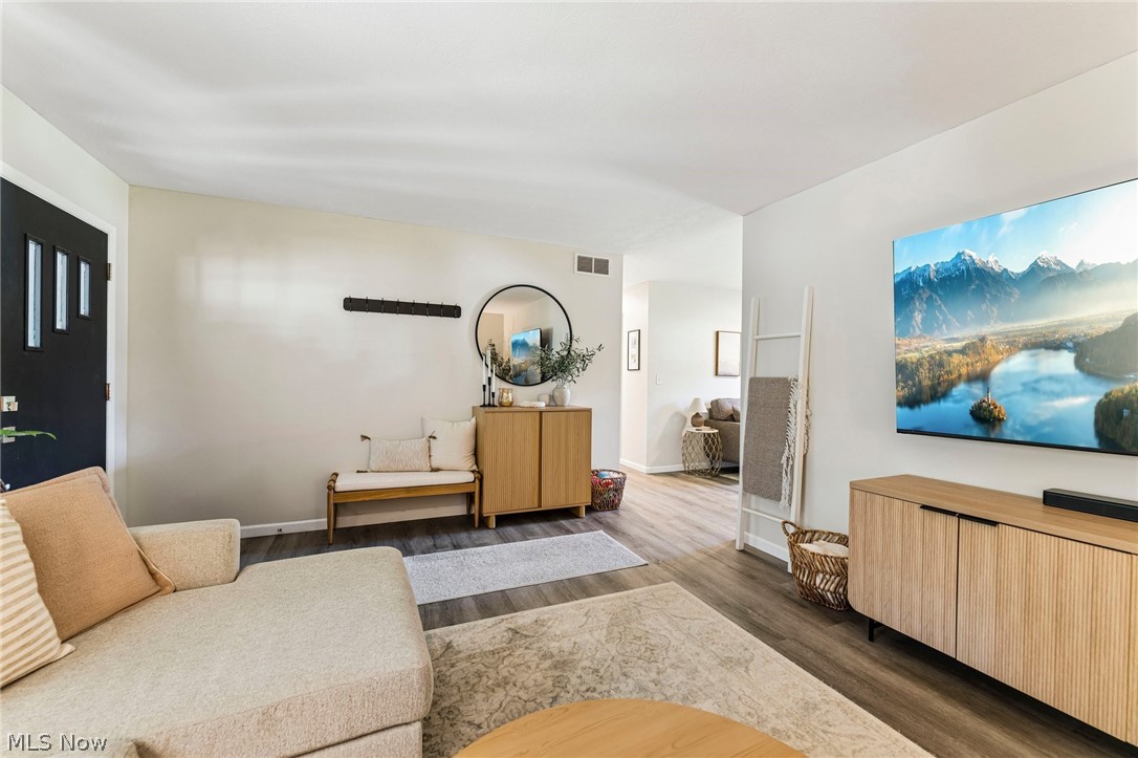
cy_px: 379
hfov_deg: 104.3
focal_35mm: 14
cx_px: 569
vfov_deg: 81.2
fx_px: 442
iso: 200
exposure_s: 1/4
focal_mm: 14
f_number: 5
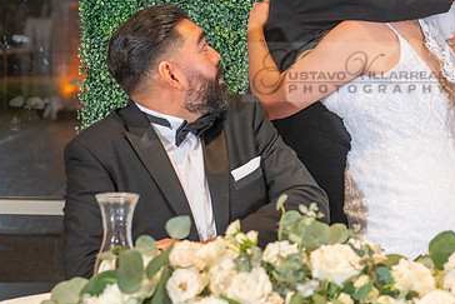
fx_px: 2162
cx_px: 358
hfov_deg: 12.0
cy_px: 67
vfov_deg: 8.0
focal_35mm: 171
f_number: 3.5
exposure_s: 1/160
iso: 800
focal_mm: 70
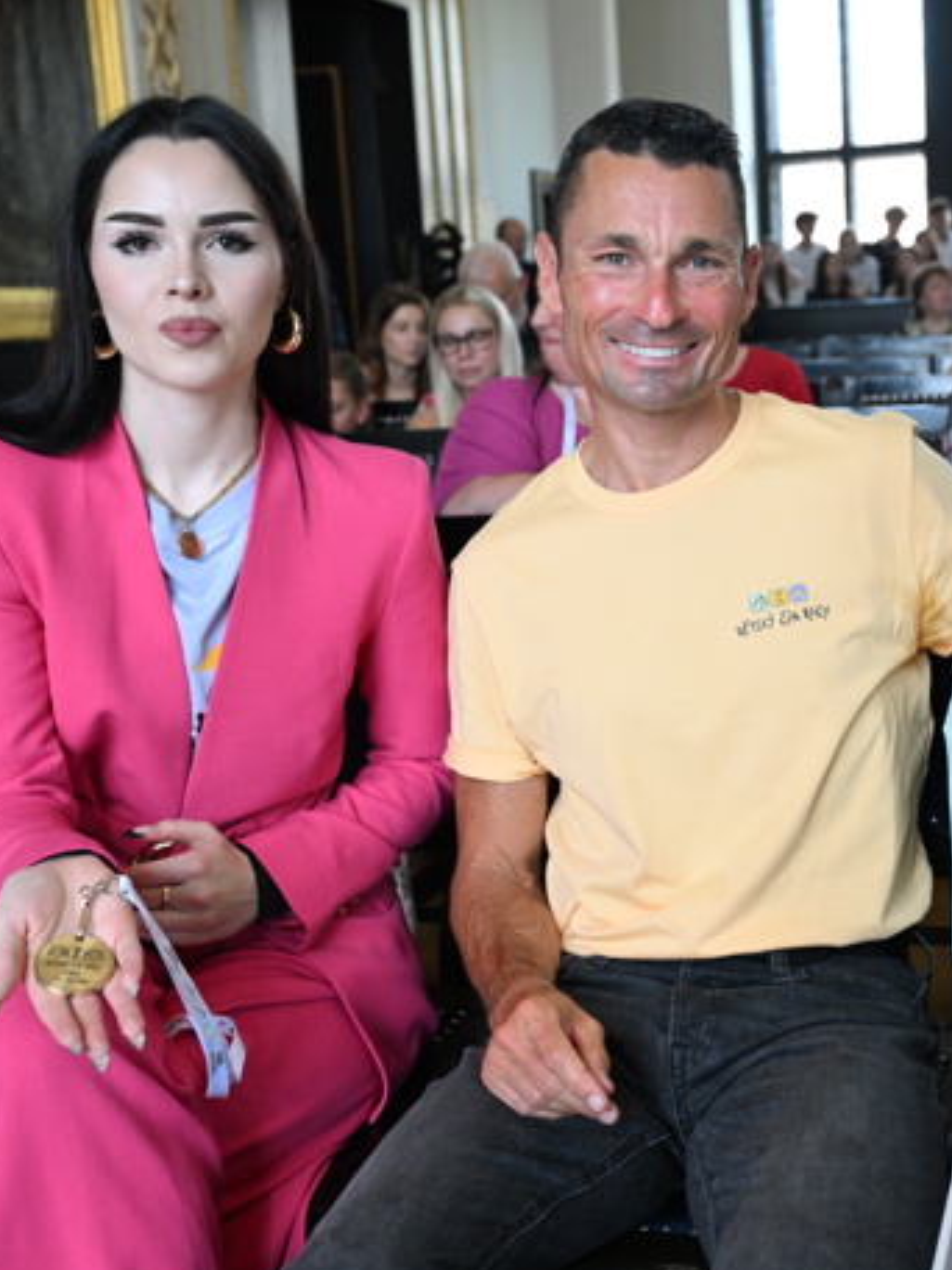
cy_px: 638
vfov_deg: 39.7
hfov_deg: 29.9
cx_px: 674
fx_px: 1760
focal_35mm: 48
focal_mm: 33
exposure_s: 1/500
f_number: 4.5
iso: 4000
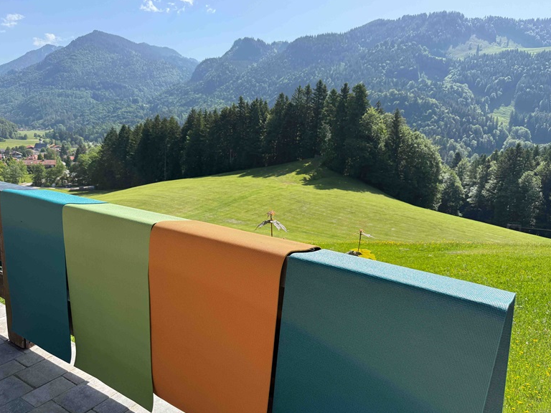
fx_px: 398
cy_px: 200
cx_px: 268
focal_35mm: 25
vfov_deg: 54.9
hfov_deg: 69.4
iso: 100
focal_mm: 6.76
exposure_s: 1/3021
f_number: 1.78
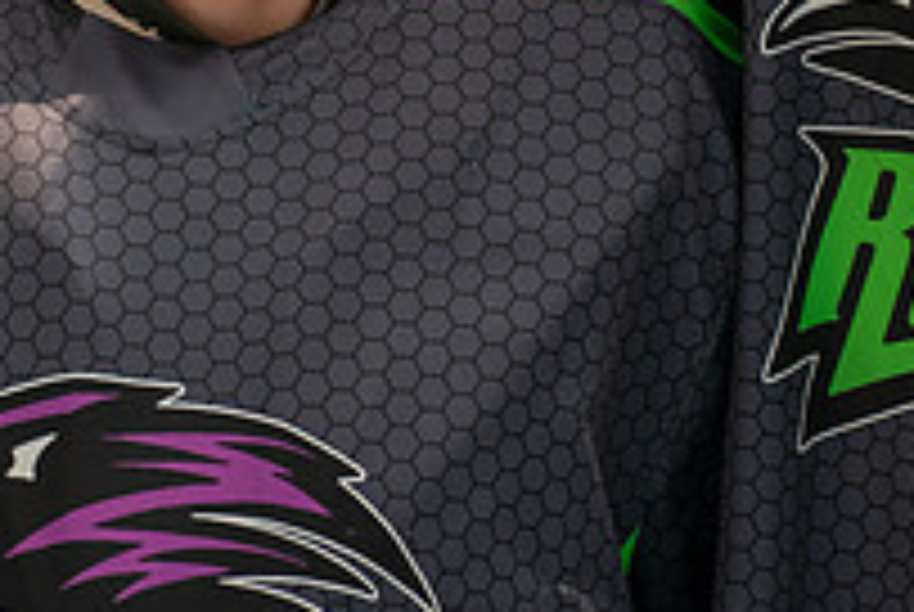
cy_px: -79
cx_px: 279
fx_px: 10882
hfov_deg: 4.8
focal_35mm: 428
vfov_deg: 3.2
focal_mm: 150
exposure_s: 1/2500
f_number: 4
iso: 2000
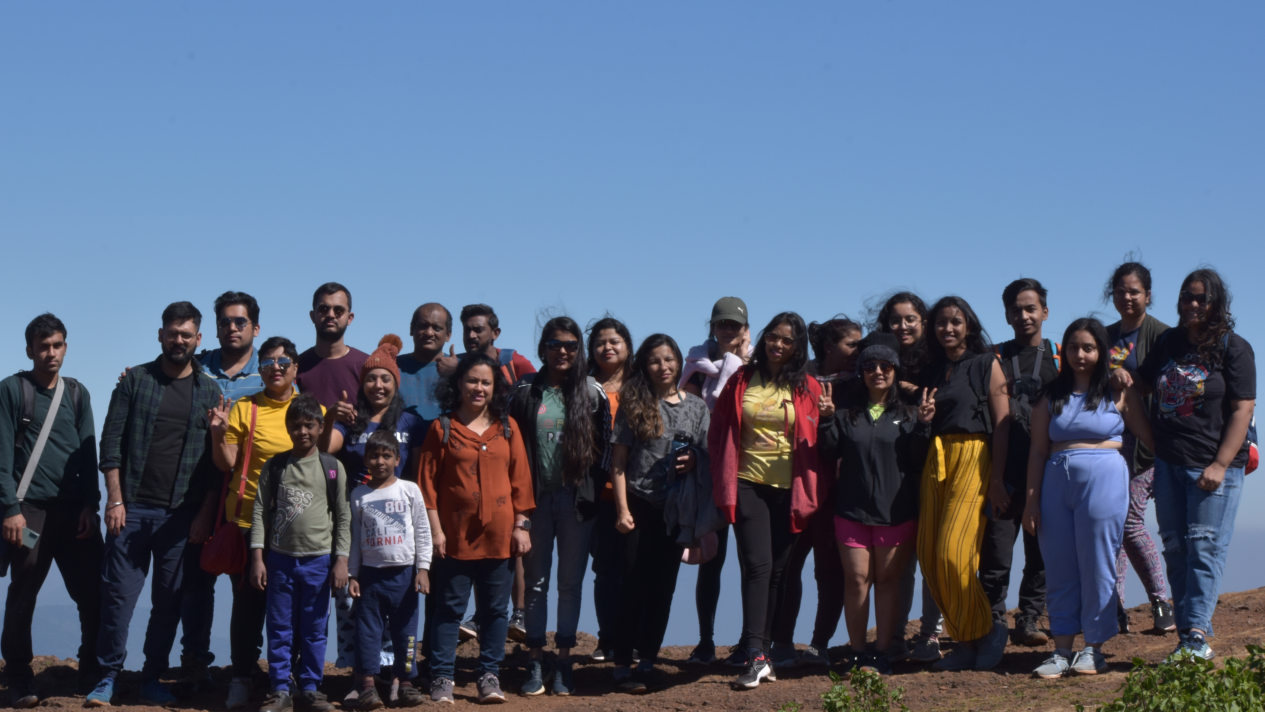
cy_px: 362
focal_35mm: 112
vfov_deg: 10.8
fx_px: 3757
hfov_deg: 19.1
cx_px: 639
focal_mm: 70
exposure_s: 1/200
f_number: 22
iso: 320
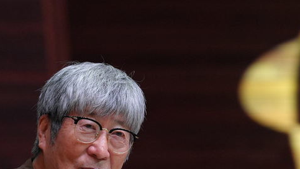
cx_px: 143
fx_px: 2753
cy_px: 214
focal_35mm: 346
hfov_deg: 6.2
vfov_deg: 3.5
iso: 1250
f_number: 3.2
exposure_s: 1/320
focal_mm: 114
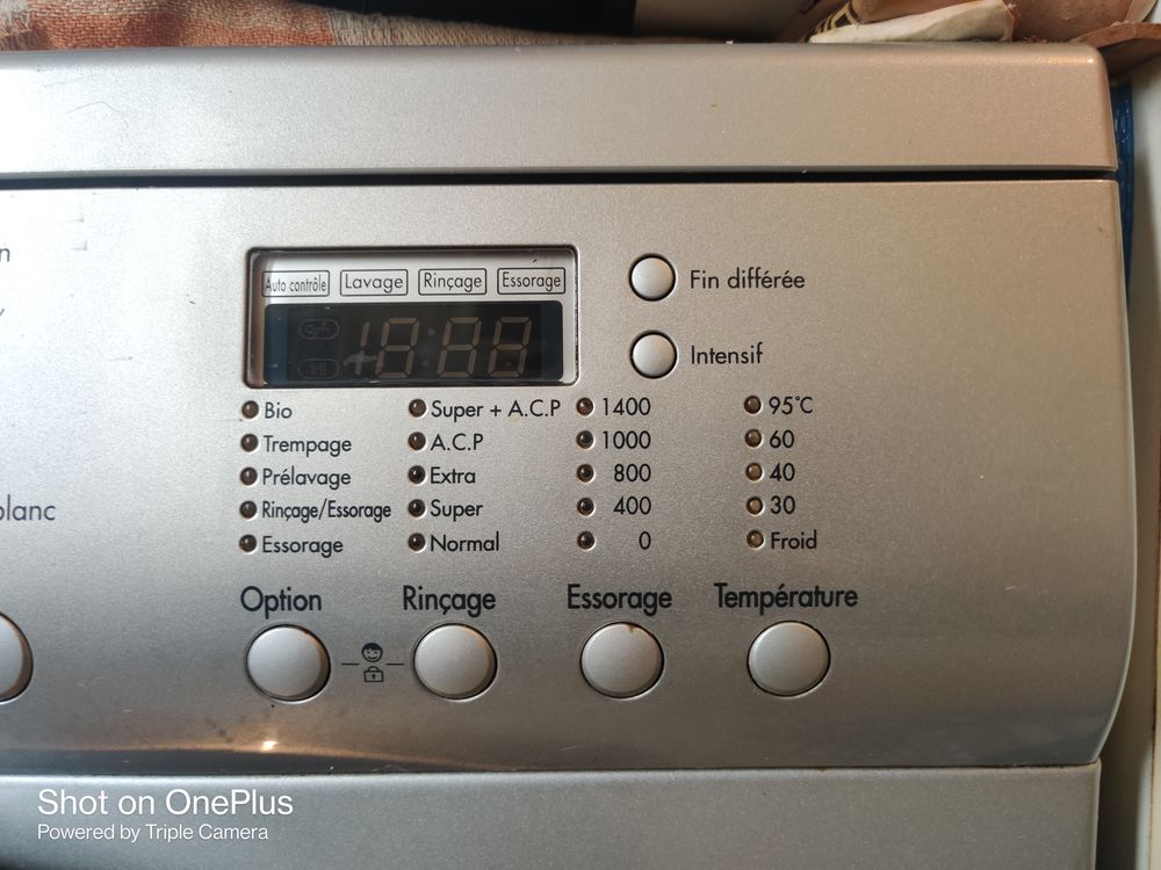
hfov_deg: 65.3
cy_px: 435
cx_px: 580
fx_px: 906
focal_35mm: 27
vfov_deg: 51.4
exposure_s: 1/33
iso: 400
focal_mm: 4.75
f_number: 1.65
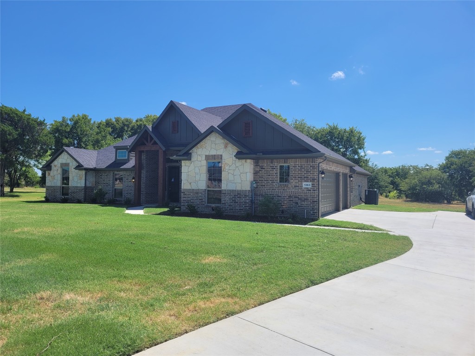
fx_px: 357
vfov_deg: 53.1
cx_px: 238
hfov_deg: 67.3
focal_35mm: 26
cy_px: 178
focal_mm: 5.4
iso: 40
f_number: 1.8
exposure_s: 1/2851
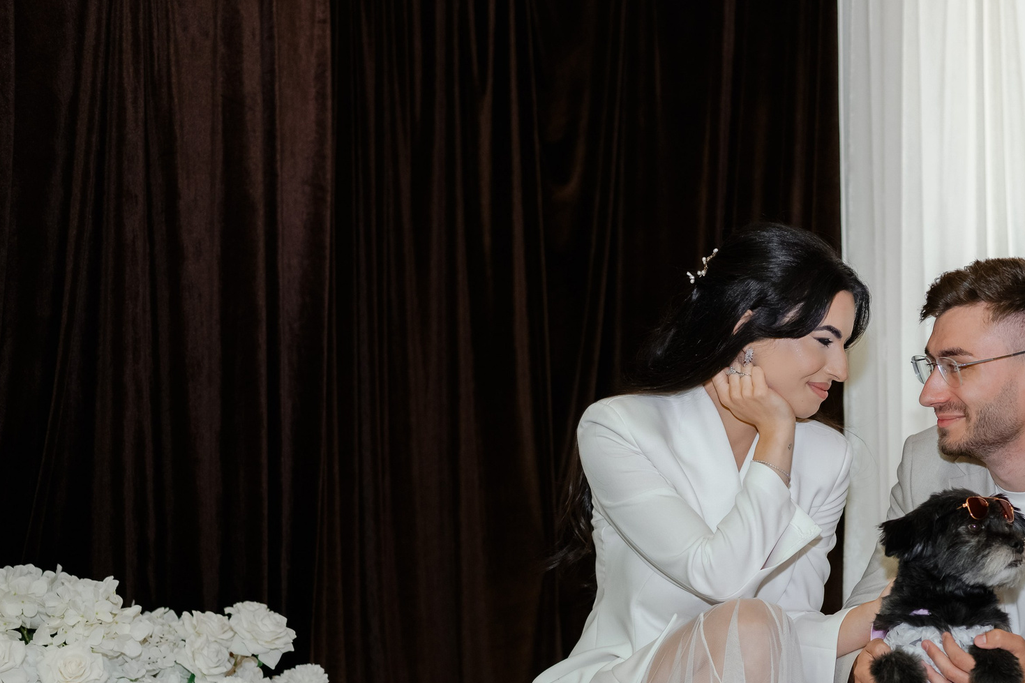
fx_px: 1736
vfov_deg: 22.0
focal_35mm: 61
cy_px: 531
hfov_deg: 31.9
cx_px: 831
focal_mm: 35
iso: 1000
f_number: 2.2
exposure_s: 1/200
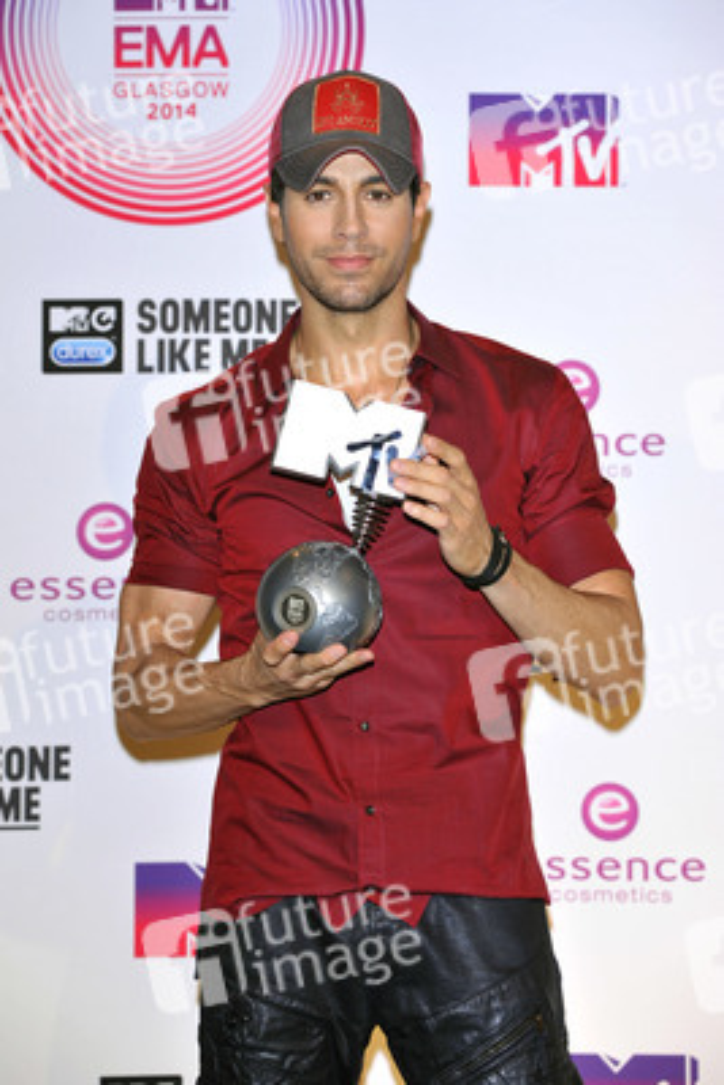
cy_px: 542
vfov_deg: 16.4
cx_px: 362
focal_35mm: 125
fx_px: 3767
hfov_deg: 11.0
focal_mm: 125
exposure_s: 1/250
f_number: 7.1
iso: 800
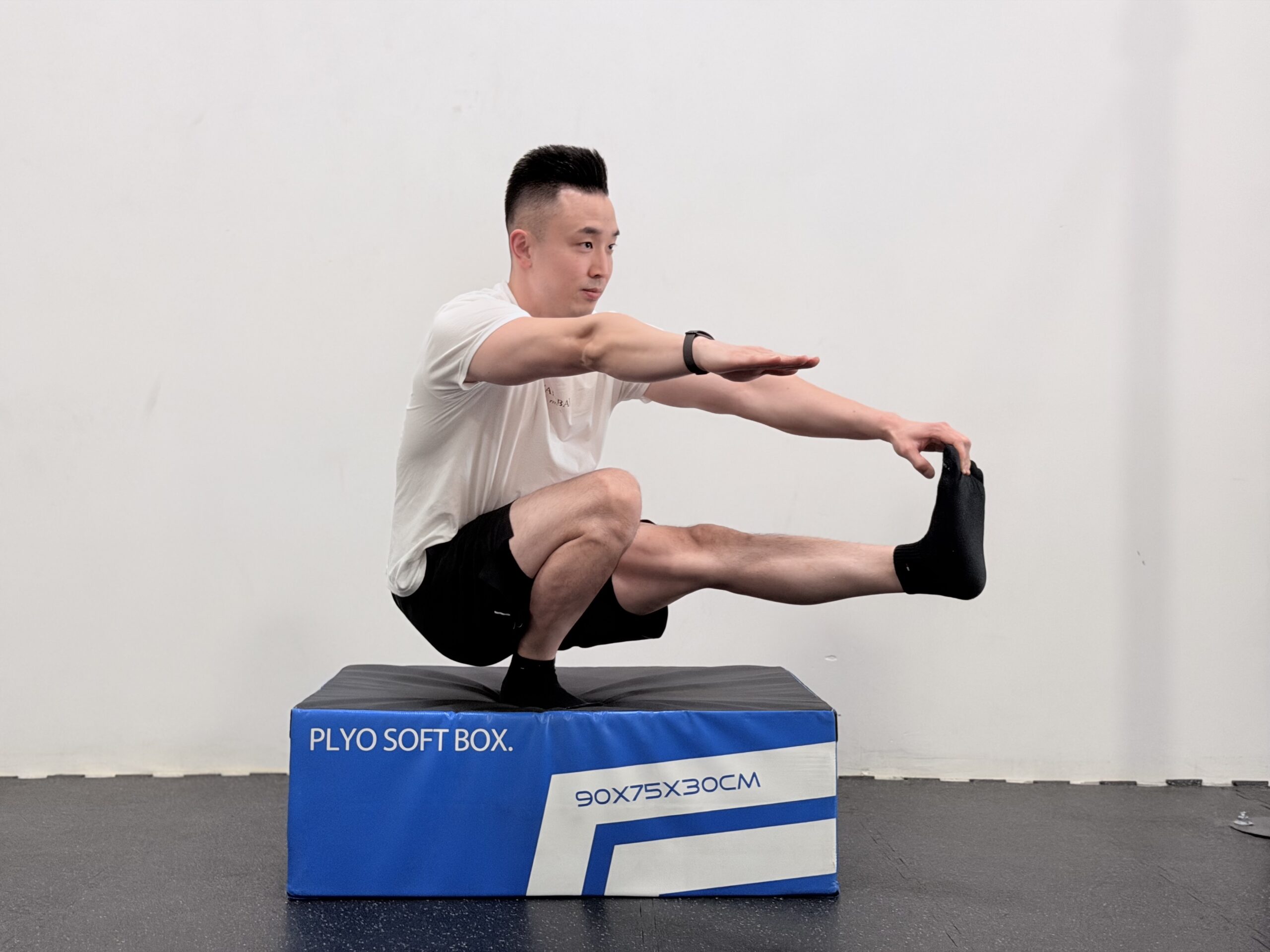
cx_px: 635
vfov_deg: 30.3
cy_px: 476
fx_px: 1761
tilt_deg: +1.5
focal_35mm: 48
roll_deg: +0.9
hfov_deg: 39.7
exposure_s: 1/40
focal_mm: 6.76
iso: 200
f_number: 1.78
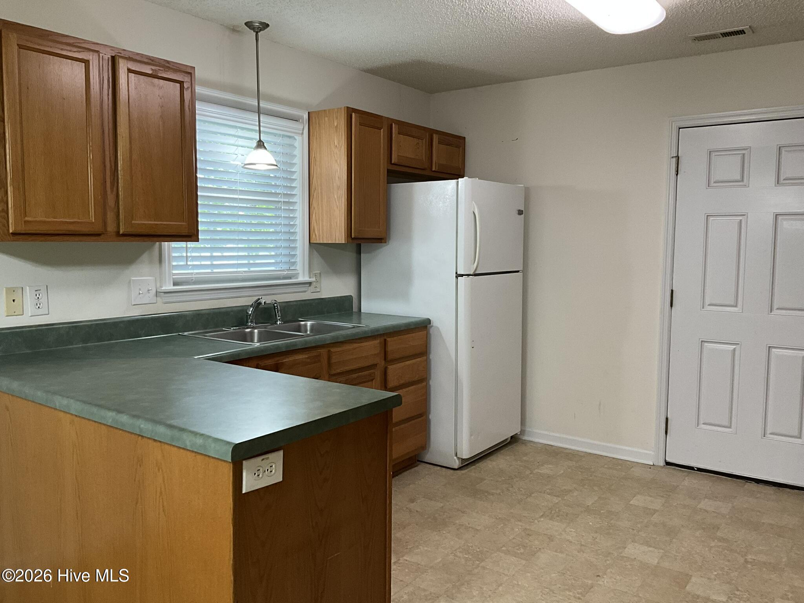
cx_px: 402
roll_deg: -0.2
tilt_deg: -4.6
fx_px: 674
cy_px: 302
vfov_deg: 48.2
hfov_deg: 61.7
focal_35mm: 29
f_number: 1.8
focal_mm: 3
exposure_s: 1/60
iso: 100
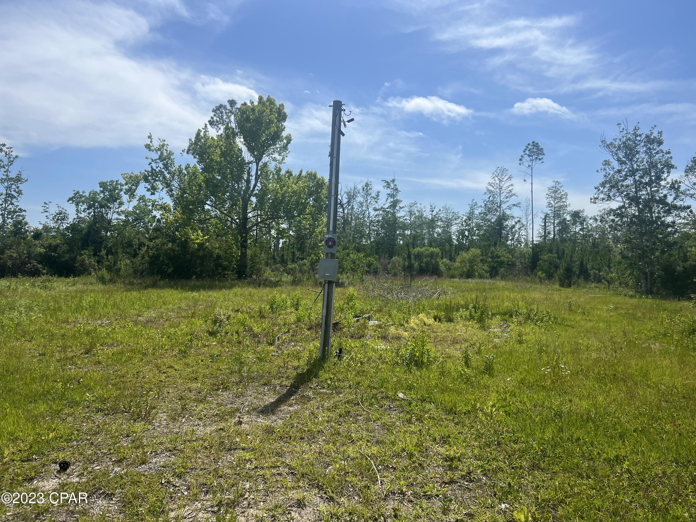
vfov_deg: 53.1
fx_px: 523
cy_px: 261
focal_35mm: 26
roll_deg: -0.4
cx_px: 348
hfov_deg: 67.3
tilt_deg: +1.1
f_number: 1.5
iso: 50
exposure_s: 1/5882
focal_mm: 5.7
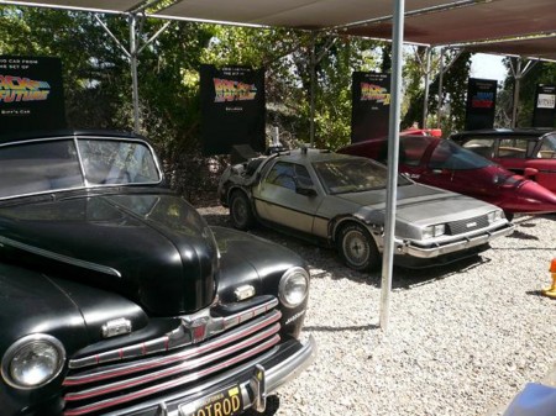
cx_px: 278
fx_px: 449
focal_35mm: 28
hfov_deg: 63.5
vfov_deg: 49.7
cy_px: 208
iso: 100
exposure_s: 1/640
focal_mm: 4.6
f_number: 2.8
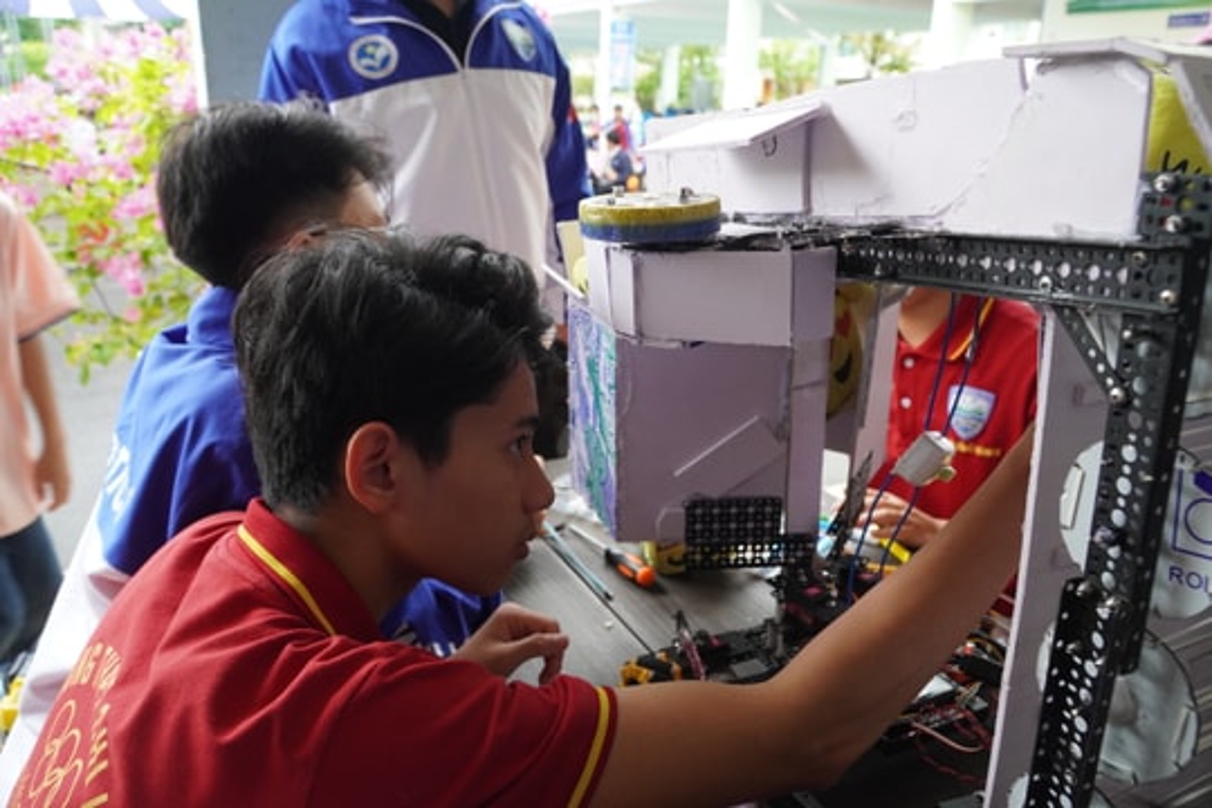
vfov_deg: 47.9
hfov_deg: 67.4
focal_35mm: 27
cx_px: 606
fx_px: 909
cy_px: 404
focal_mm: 18
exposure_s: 1/60
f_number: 4.5
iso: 1000
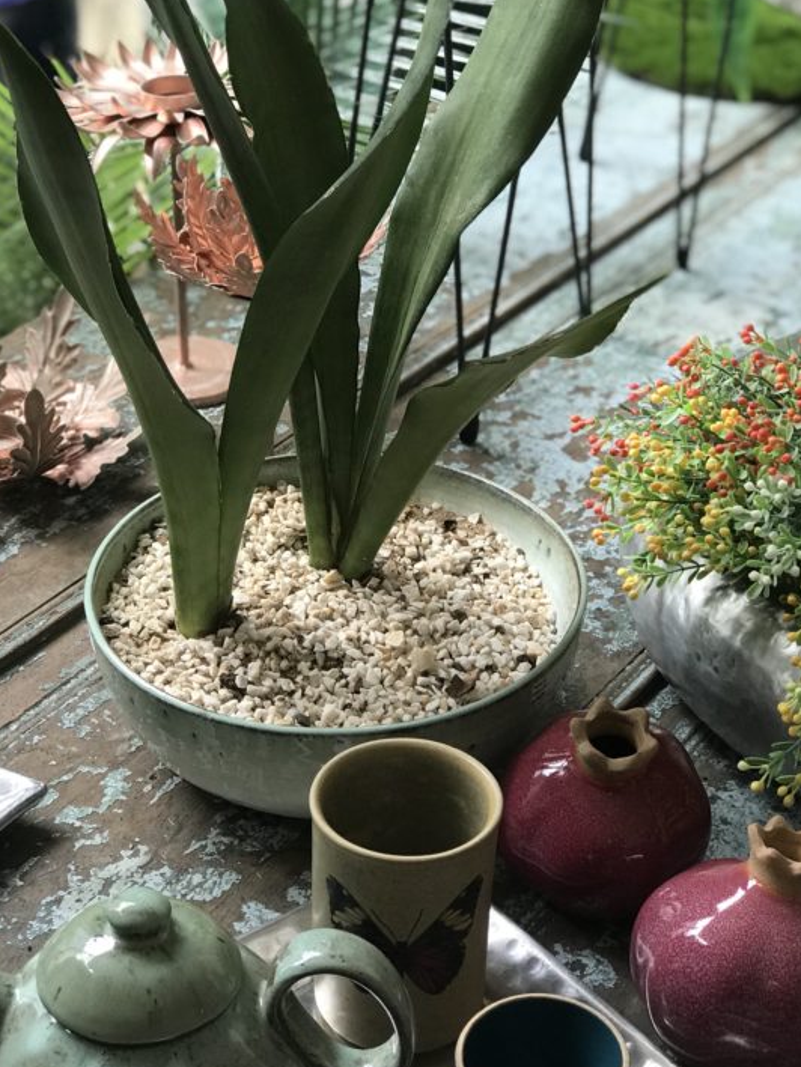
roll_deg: -2.2
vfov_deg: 26.0
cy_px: 467
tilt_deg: -30.8
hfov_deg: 19.6
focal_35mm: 75
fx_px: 2313
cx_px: 394
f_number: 2.8
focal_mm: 6.6
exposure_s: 1/60
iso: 40
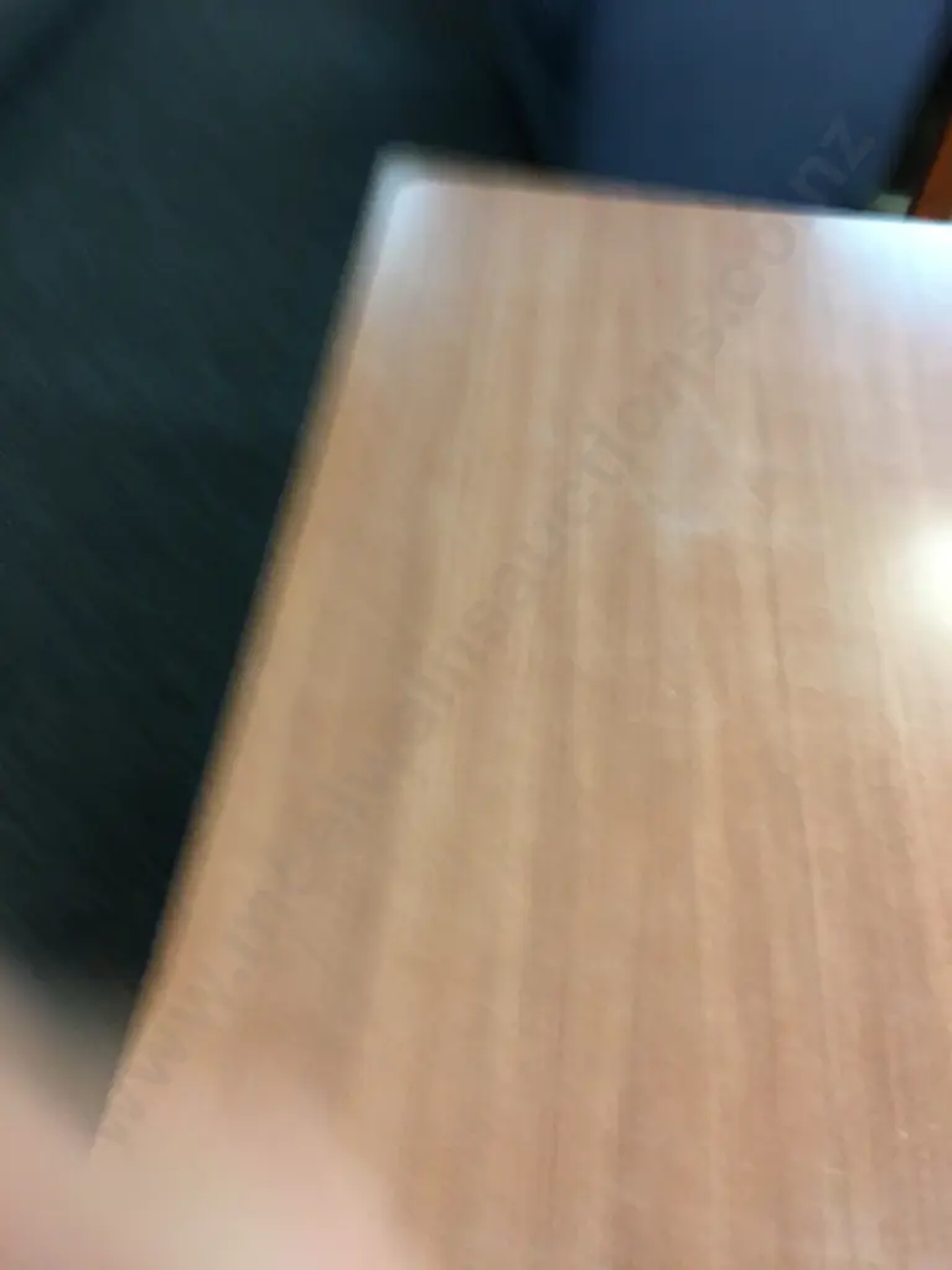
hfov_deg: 48.2
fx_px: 1063
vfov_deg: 61.7
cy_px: 635
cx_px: 476
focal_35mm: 29
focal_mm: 4.15
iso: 80
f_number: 2.2
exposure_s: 1/17
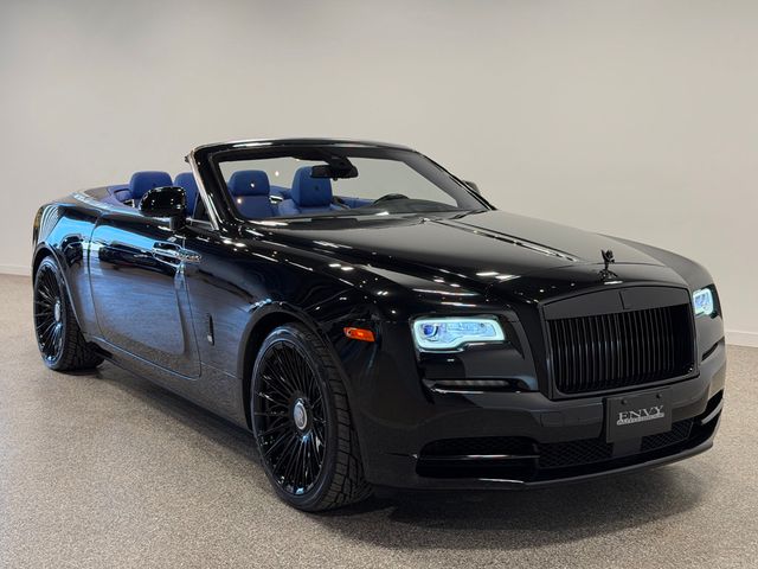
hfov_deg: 39.7
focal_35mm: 48
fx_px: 1051
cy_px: 284
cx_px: 379
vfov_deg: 30.3
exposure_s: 1/192
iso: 50
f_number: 1.78
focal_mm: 6.76
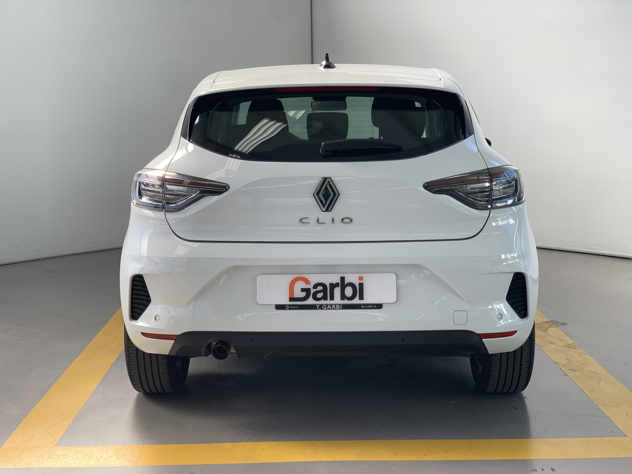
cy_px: 237
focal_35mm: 52
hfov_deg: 36.8
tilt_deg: -8.3
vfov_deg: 28.0
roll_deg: +0.2
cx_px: 316
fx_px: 949
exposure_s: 1/184
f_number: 2.4
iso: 16
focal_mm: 6
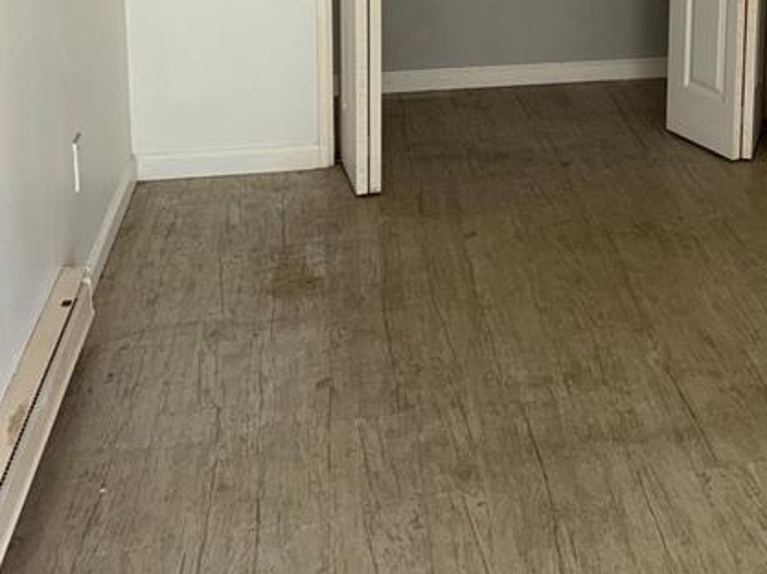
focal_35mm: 59
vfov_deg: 22.9
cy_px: -99
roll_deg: -1.5
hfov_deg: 30.9
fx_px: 1306
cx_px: 719
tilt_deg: -10.0
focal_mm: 6.76
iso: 100
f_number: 1.78
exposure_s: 1/50
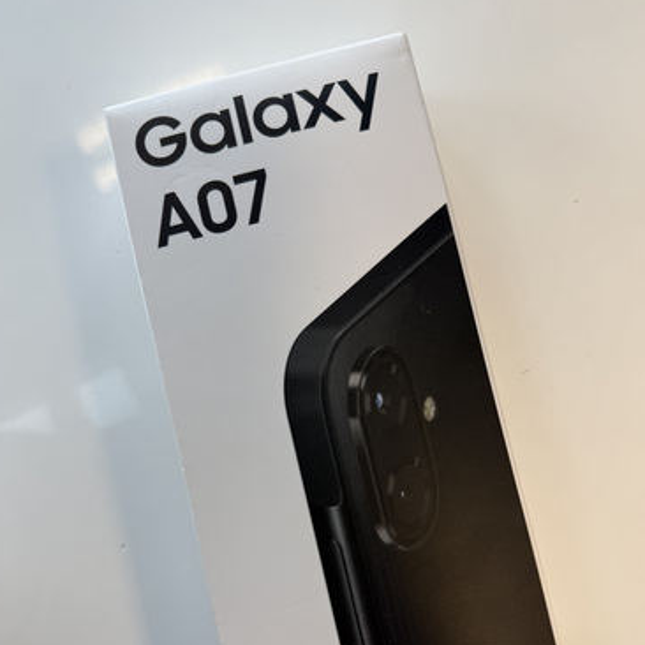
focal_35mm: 29
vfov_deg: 54.5
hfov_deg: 55.6
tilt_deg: -86.4
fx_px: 611
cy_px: 432
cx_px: 320
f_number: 1.78
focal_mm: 6.76
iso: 100
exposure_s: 1/100
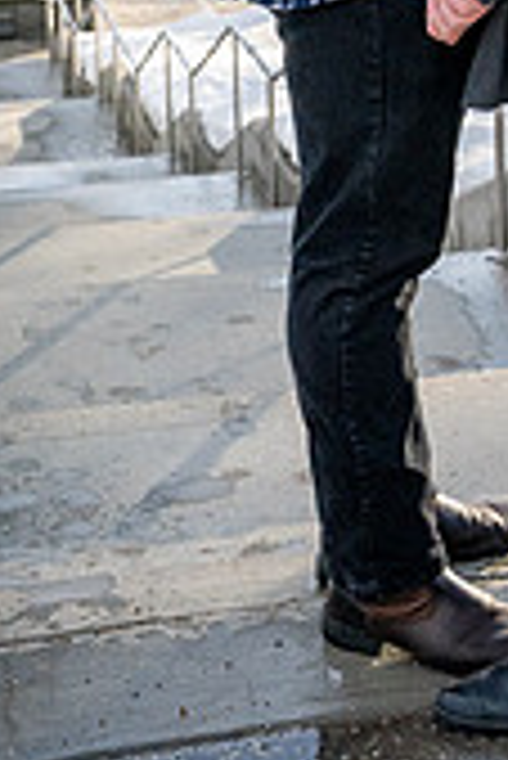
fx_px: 2809
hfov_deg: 10.2
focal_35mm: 133
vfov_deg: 14.8
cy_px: -189
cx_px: 593
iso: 5000
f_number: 7.1
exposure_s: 1/6400
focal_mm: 50
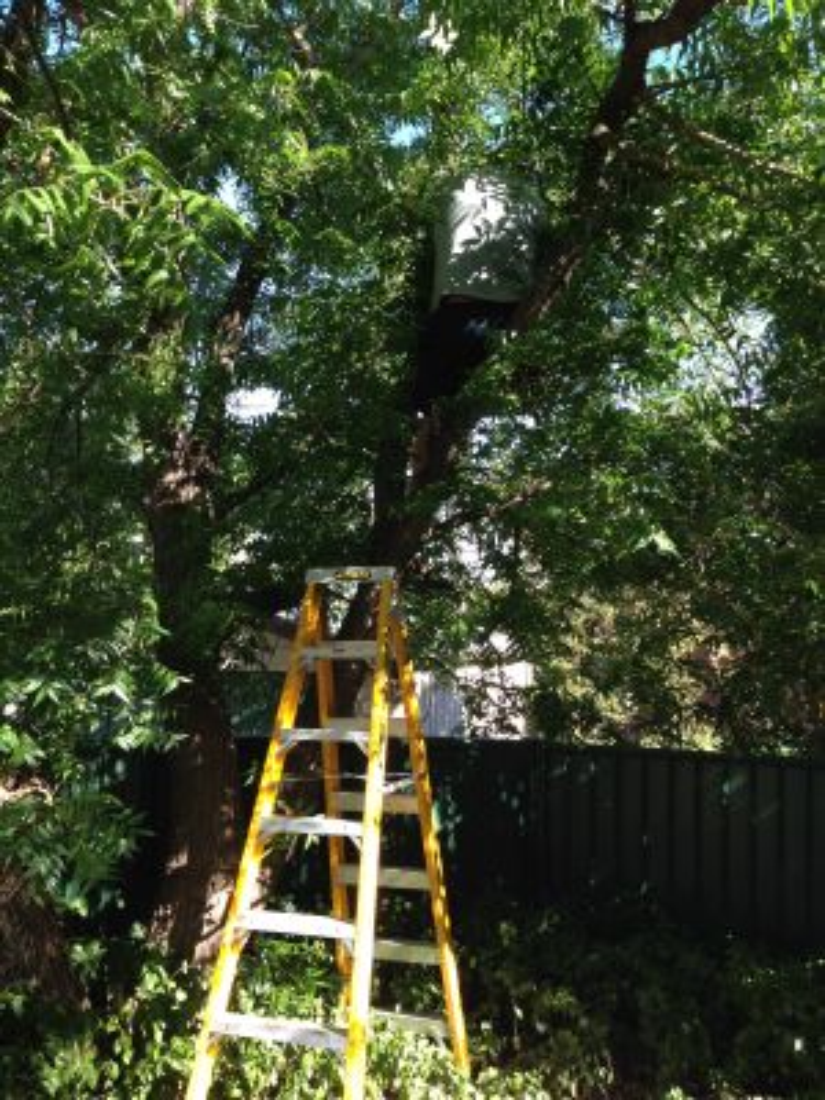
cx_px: 412
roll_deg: -0.6
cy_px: 550
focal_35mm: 33
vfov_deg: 55.4
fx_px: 1049
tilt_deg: +6.0
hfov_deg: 42.9
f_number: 2.4
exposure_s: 1/201
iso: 50
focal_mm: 4.12
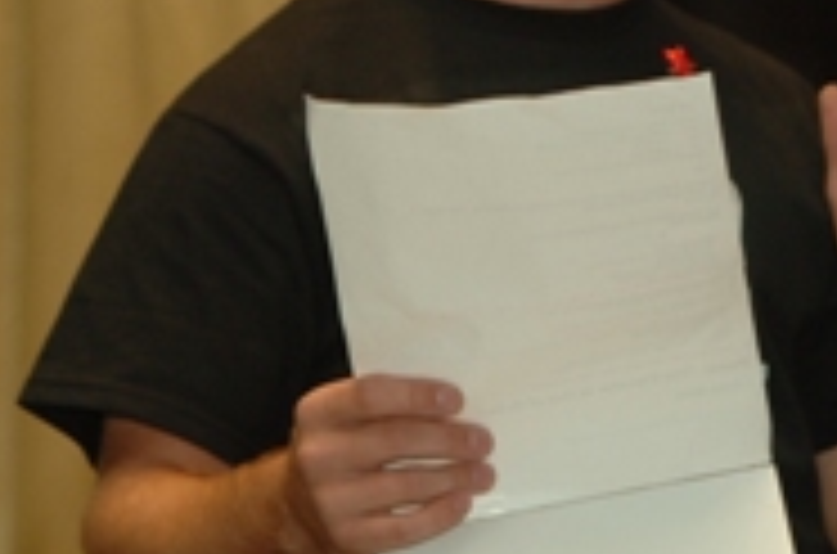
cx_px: 544
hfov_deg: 5.4
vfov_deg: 3.6
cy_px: 81
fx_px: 8817
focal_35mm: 380
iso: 400
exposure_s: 1/60
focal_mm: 105
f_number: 4
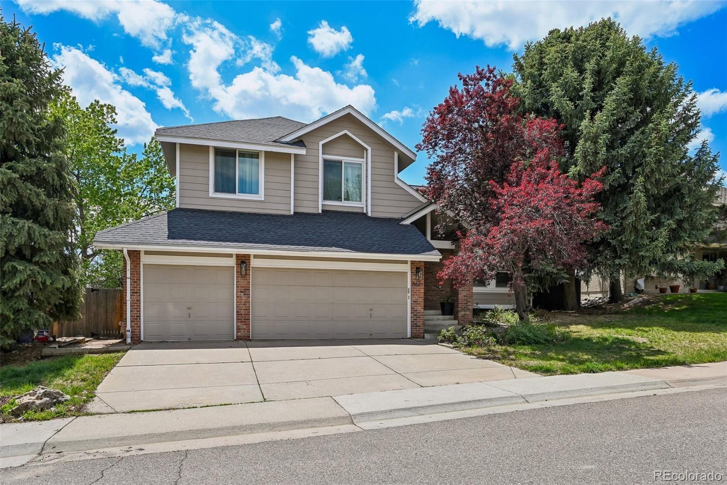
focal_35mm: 22
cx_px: 364
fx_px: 454
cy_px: 242
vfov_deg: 56.1
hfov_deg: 77.3
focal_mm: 22.5
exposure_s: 1/640
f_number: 10
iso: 400
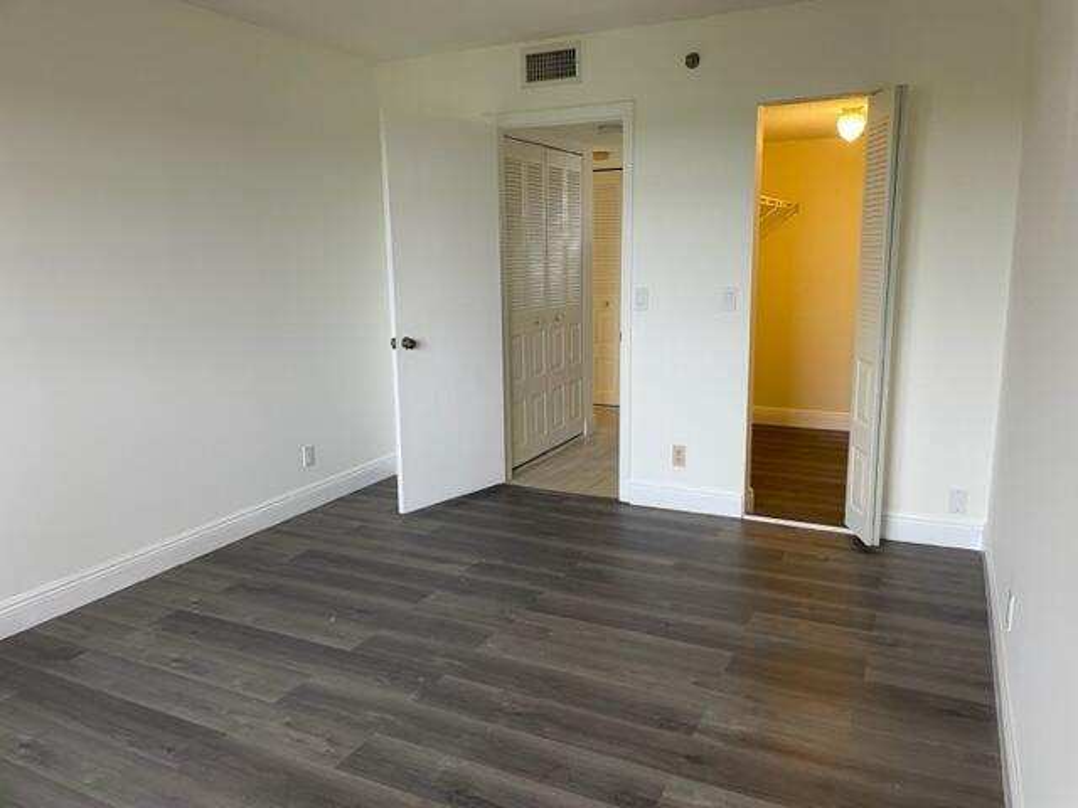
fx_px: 810
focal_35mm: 26
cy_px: 404
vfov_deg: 53.1
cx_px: 539
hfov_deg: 67.3
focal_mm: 4.2
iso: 100
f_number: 1.6
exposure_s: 1/60
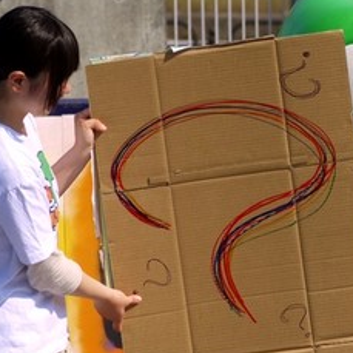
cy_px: 207
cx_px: 311
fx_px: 5884
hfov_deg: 3.4
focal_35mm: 510
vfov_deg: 3.4
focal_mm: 132
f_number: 7.1
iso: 100
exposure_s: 1/640
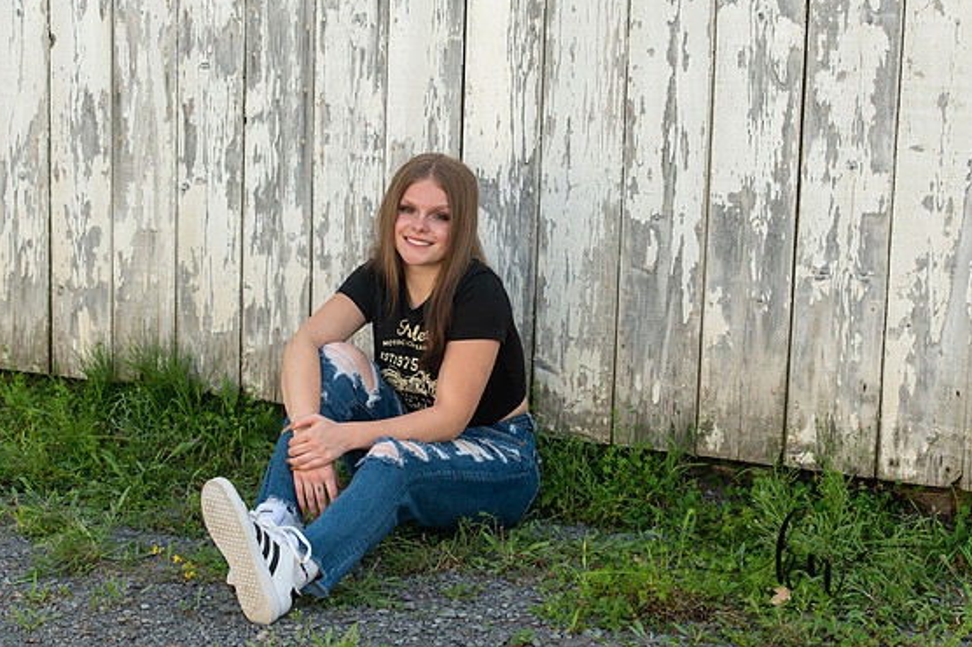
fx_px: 1970
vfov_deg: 18.6
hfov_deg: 27.7
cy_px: 332
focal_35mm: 73
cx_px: 469
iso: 400
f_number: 6.3
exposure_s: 1/250
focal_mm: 70
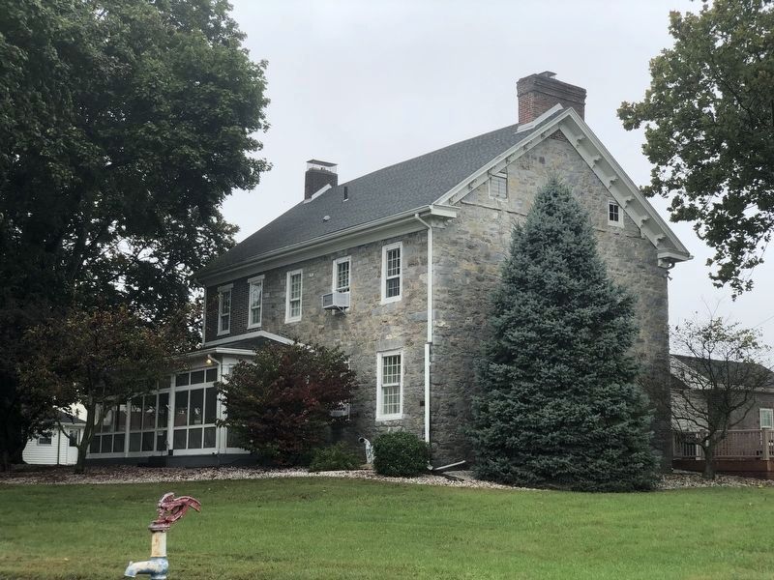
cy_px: 290
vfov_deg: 28.0
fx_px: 1163
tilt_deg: +11.3
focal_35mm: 52
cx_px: 387
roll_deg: -1.2
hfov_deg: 36.8
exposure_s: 1/331
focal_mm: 6
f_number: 2.4
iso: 16
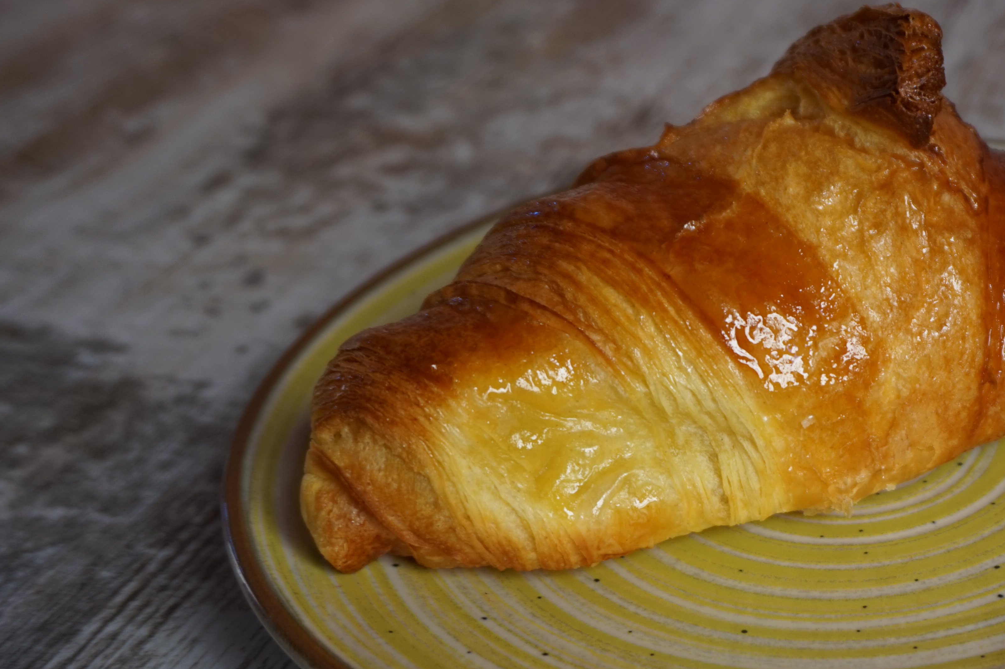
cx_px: 845
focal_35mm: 59
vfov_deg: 22.9
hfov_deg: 32.8
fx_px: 1642
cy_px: 454
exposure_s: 1/60
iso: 100
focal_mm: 23
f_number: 4.5
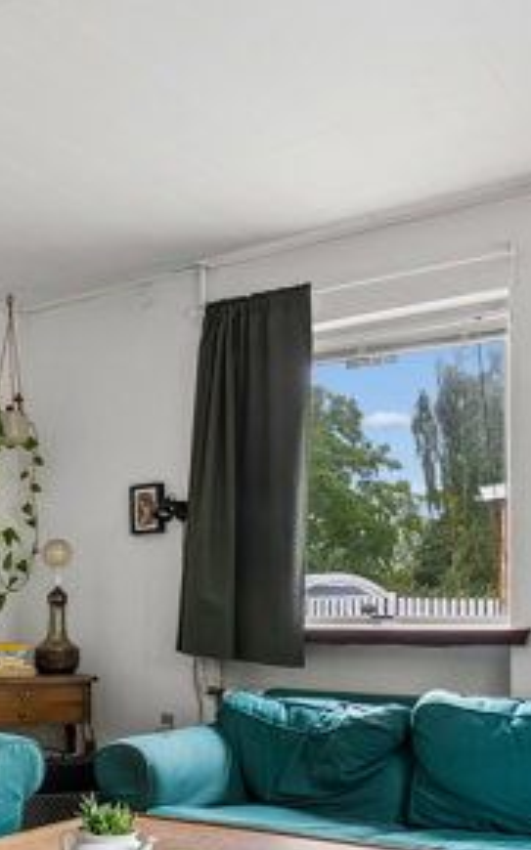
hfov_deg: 27.6
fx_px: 1076
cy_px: 611
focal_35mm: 46
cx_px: 176
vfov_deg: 42.2
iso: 400
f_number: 8
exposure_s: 1/13
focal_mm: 11
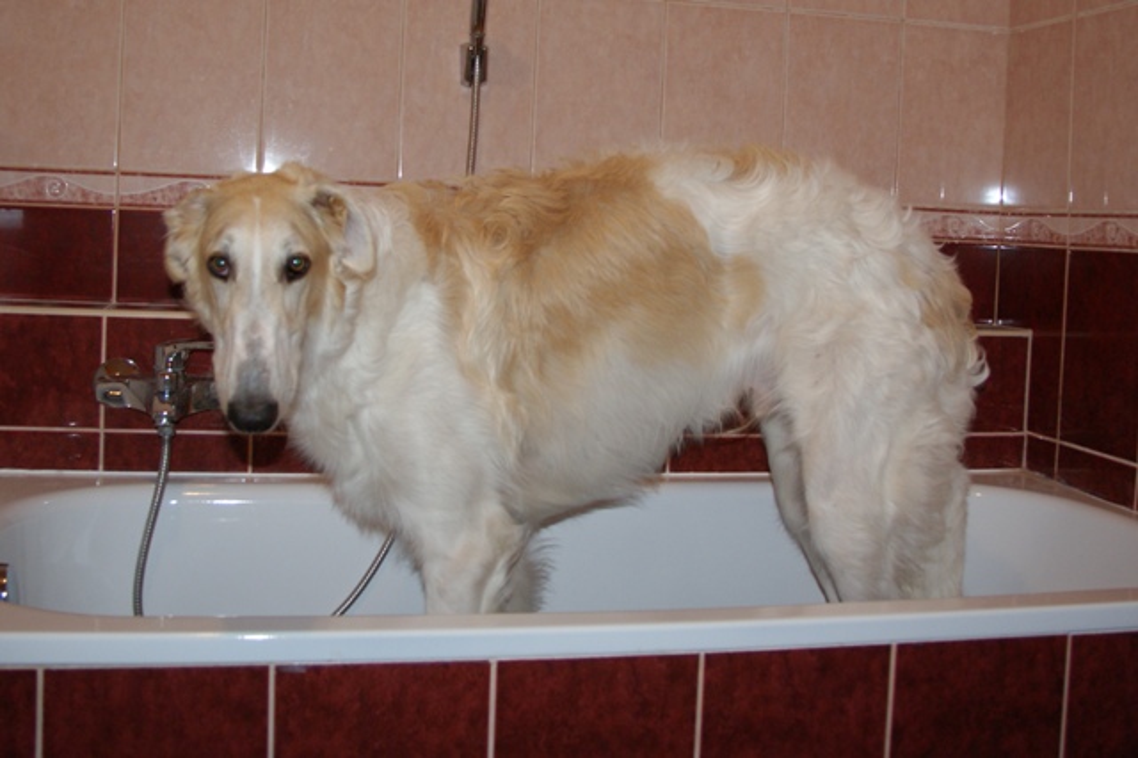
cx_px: 569
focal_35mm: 30
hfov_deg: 62.0
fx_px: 948
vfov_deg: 43.6
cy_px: 379
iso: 400
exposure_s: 1/60
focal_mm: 20
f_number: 5.6
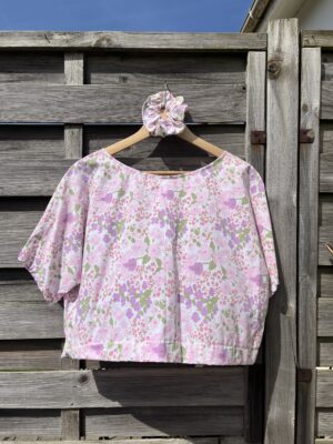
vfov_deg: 67.3
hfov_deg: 53.1
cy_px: 222
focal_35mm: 26
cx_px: 166
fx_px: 333
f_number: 1.6
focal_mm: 5.1
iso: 50
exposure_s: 1/9901
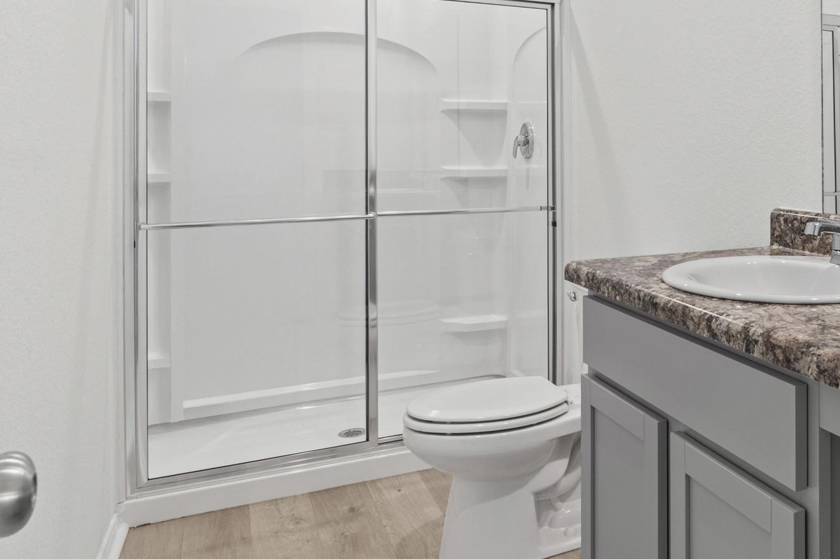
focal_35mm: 34
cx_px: 697
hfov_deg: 51.5
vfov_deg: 38.1
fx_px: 793
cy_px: 160
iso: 250
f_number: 9
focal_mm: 12
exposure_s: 1/4
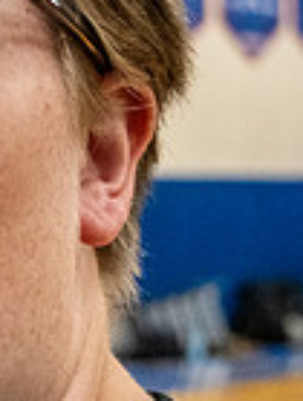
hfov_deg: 12.9
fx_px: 1115
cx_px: -349
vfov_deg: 20.4
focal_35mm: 96
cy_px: 198
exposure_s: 1/800
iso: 8000
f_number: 4
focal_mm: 24
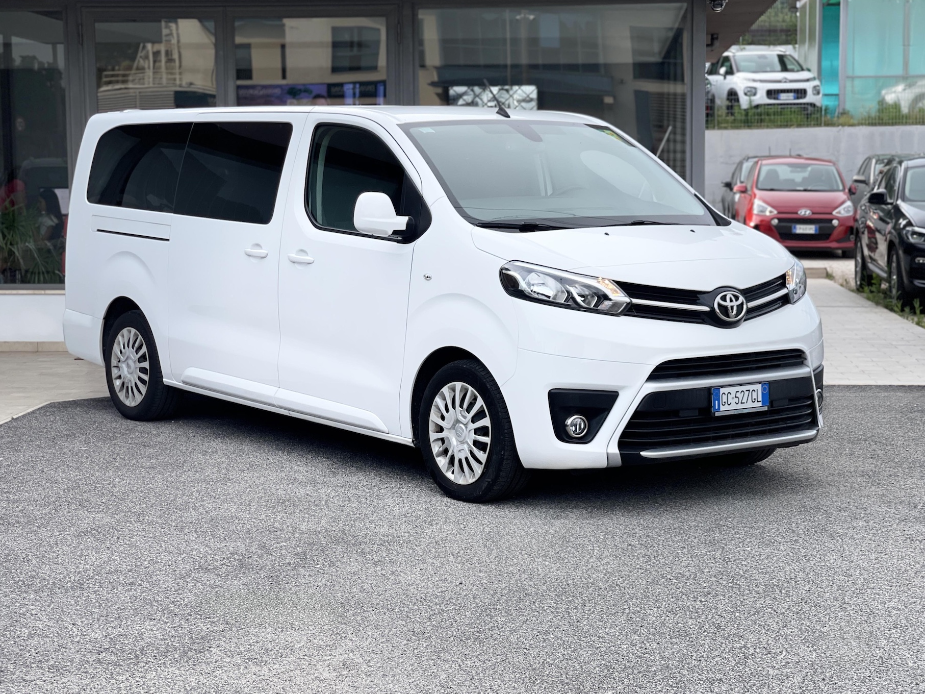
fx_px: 1763
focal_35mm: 66
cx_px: 449
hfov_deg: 29.4
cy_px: 337
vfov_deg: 22.2
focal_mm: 7.5
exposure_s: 1/404
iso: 32
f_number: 2.2
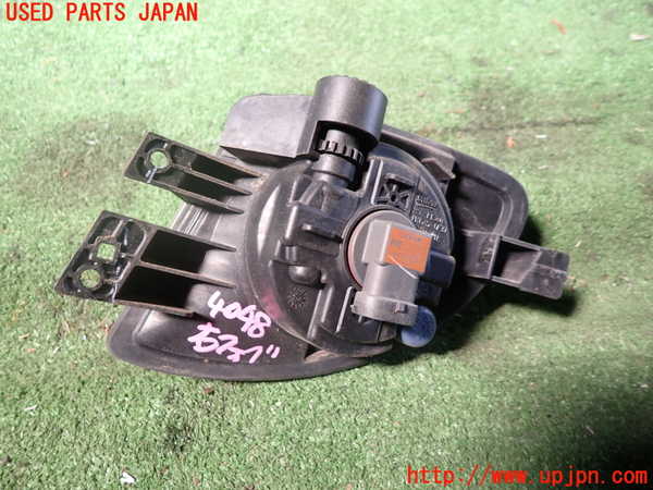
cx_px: 326
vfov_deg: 54.9
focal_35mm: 25
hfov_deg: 69.4
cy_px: 245
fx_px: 472
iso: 125
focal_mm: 4.5
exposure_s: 1/60
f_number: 2
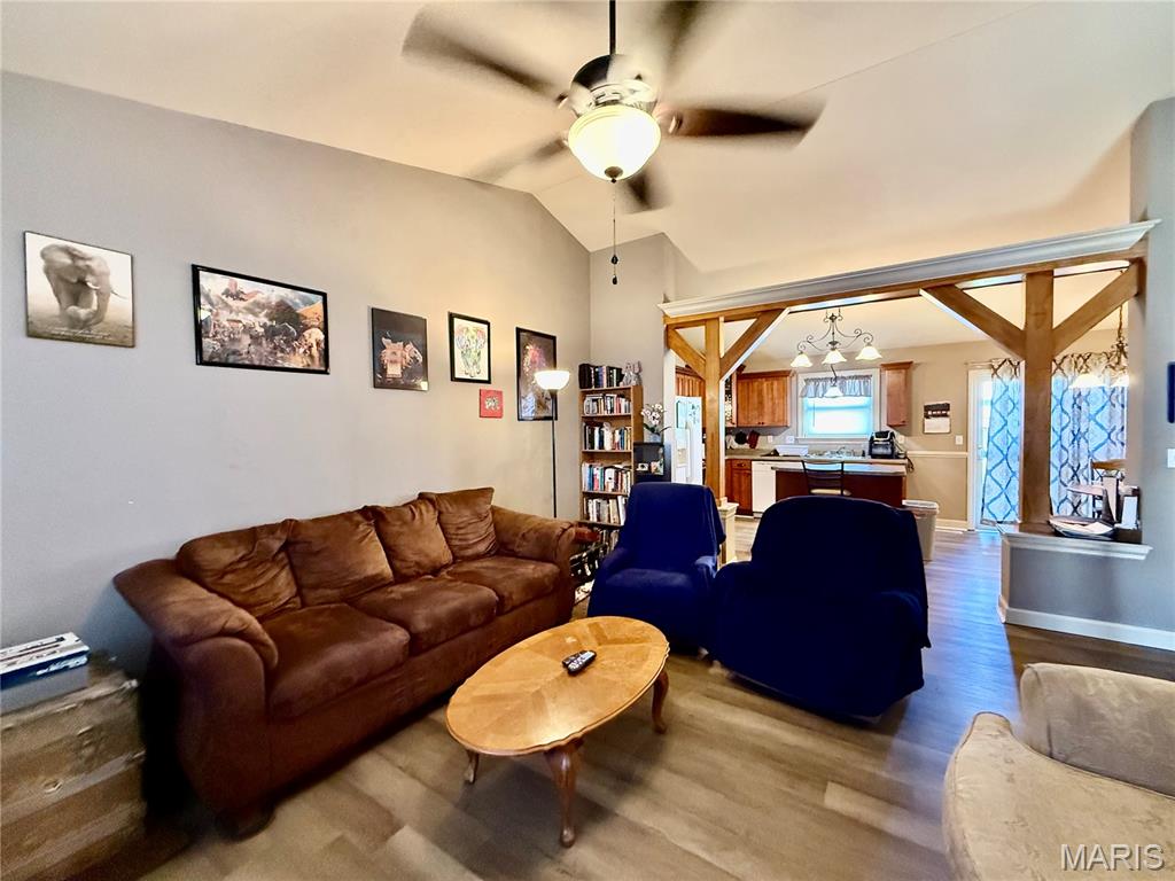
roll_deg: +0.8
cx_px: 588
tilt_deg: -1.6
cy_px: 440
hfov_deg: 102.1
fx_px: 475
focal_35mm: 14
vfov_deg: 85.7
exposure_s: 1/60
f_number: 2.2
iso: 1000
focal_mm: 2.22
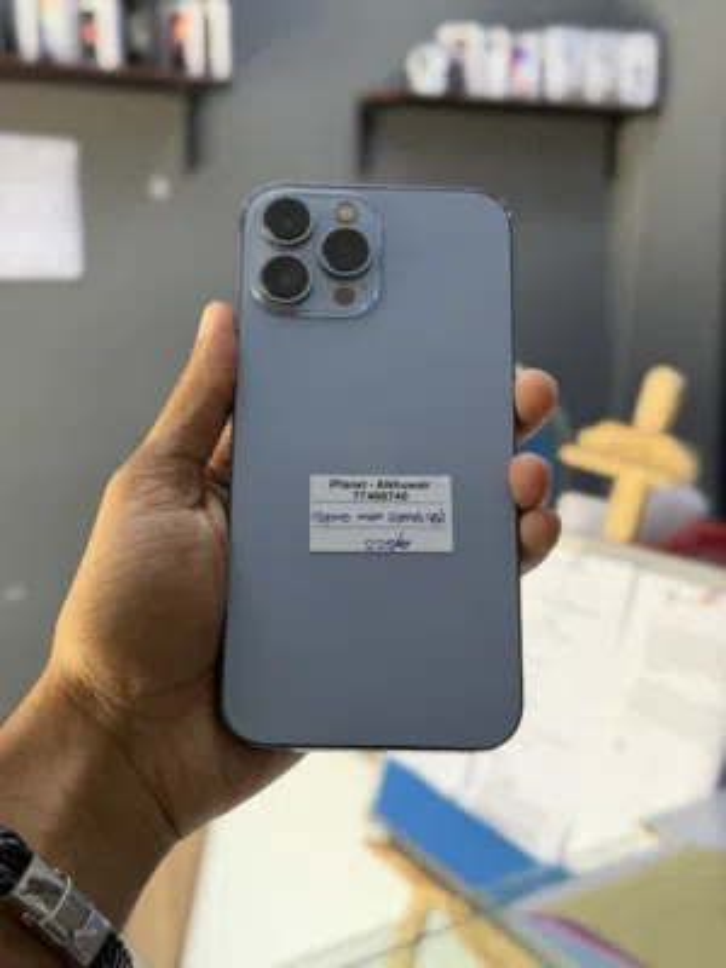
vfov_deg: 39.7
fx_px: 1342
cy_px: 484
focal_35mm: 48
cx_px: 363
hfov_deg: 30.3
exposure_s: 1/100
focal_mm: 6.76
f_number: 1.78
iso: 64
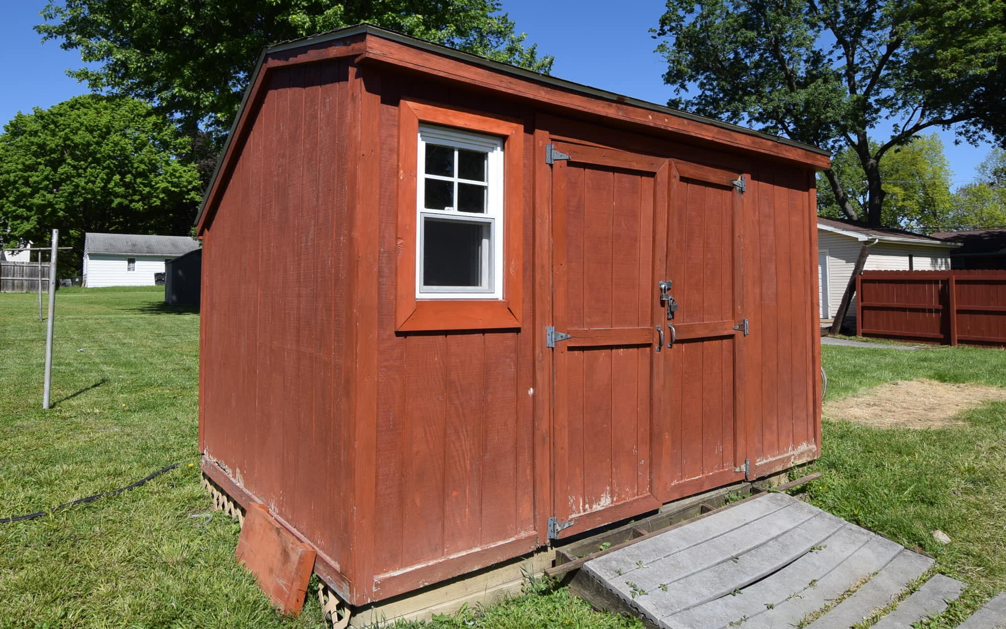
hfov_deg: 79.5
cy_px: 251
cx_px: 463
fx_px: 603
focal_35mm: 22
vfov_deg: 54.7
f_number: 9
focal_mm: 10
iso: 200
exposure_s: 1/320
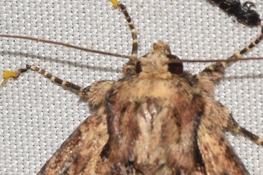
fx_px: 3959
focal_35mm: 542
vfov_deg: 2.5
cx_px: 94
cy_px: 211
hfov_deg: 3.8
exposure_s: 1/160
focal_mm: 140
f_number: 13
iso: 100
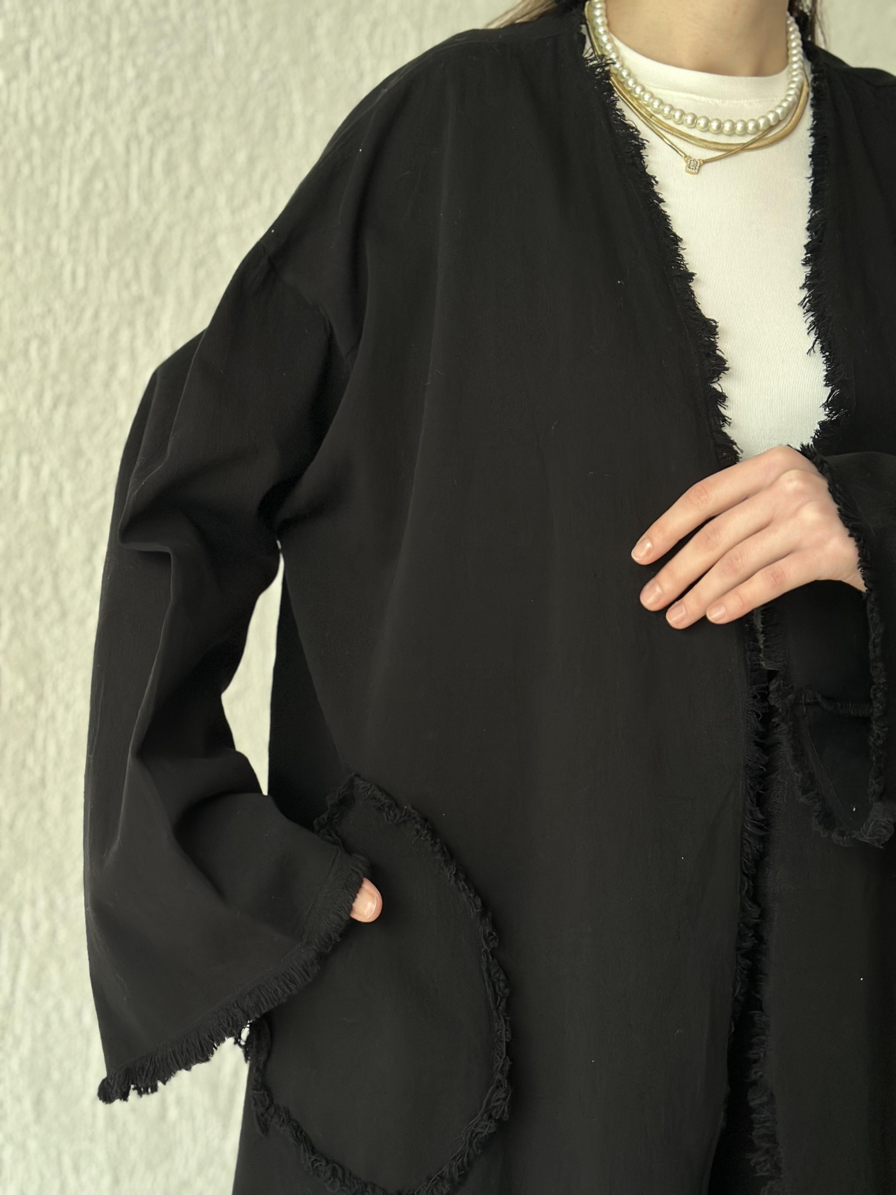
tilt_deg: -5.3
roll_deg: -2.8
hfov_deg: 30.3
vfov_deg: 39.7
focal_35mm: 48
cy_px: 598
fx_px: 1657
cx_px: 448
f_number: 1.78
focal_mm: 6.86
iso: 640
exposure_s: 1/40
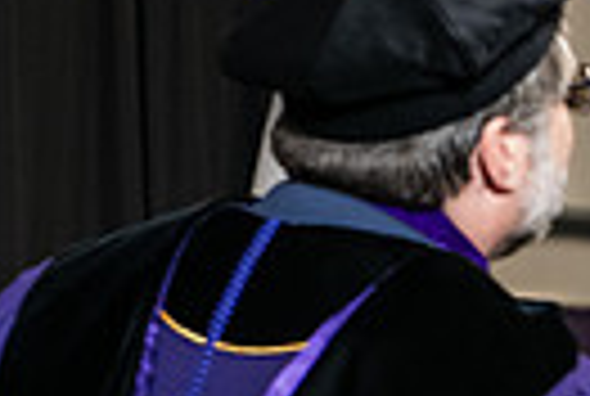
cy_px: 443
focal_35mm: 309
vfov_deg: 4.5
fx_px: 5076
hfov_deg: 6.5
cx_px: 1081
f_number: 5
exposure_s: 1/200
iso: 2000
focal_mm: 70
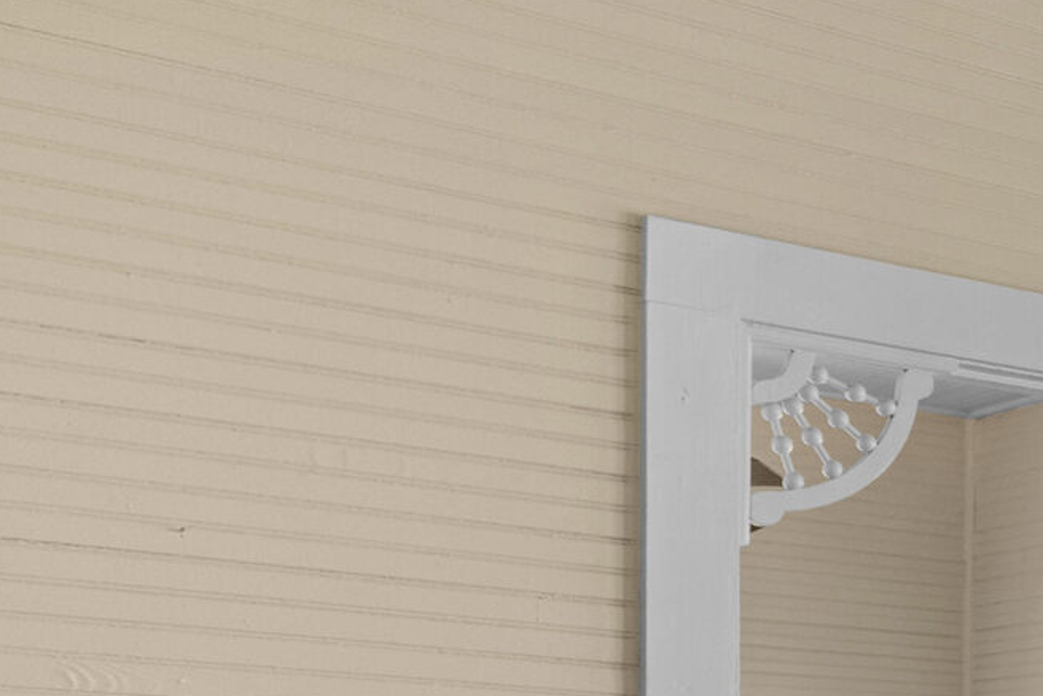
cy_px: 922
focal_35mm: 77
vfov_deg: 16.6
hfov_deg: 18.6
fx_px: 2241
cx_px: 2002
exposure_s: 1/8
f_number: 7.1
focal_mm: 11
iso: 250
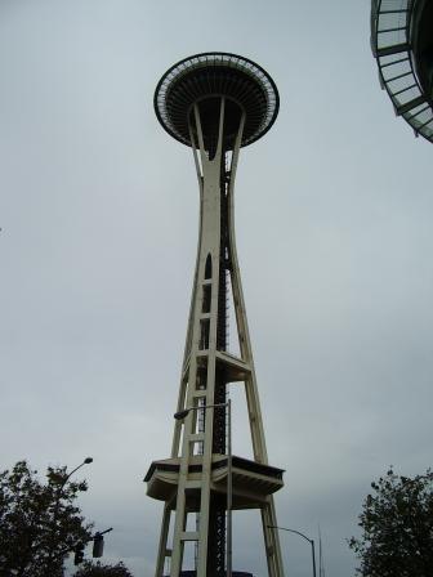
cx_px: 216
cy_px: 288
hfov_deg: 40.7
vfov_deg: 52.6
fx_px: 584
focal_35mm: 35
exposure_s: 1/1000
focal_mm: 5.8
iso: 50
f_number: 4.3
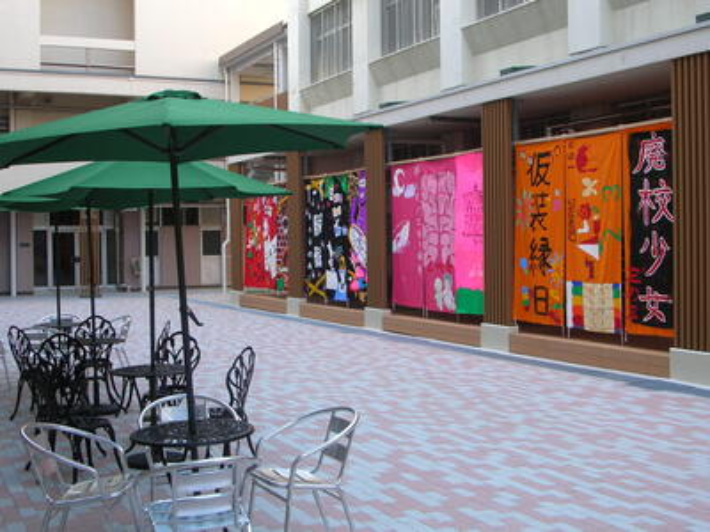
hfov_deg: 39.7
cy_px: 266
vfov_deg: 30.3
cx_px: 355
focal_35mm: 48
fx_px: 985
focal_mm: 8
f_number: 3.2
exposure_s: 1/40
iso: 50
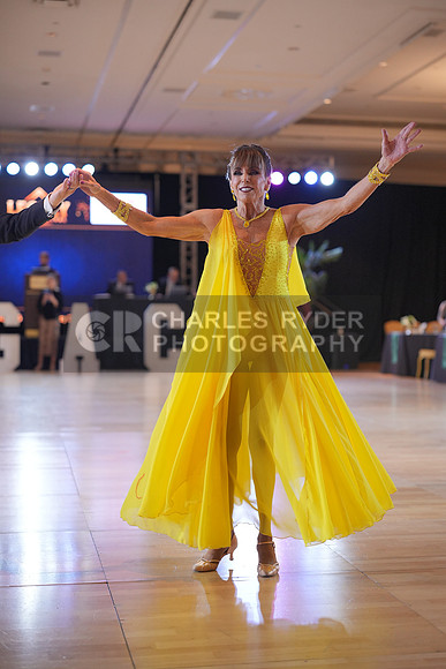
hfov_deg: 24.2
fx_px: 1040
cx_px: 223
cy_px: 334
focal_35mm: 56
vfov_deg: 35.6
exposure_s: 1/500
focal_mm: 56
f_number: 2
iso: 1600
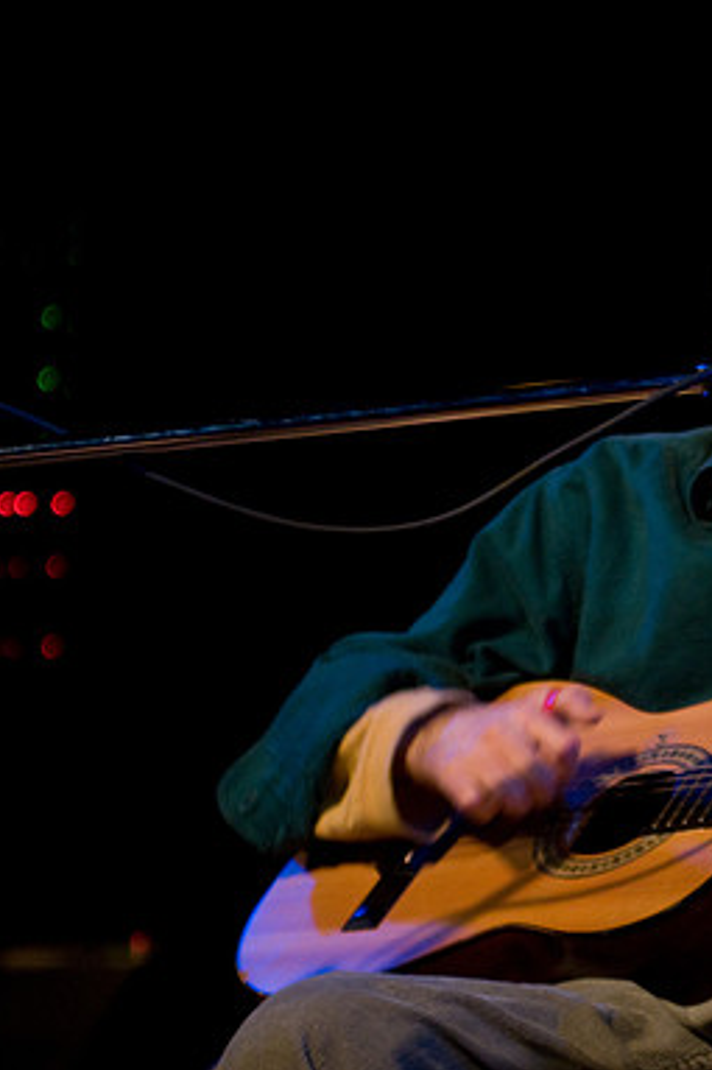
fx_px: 4721
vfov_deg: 12.9
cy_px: 535
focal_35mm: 159
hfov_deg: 8.6
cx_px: 776
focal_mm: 70
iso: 1000
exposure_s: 1/50
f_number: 2.8
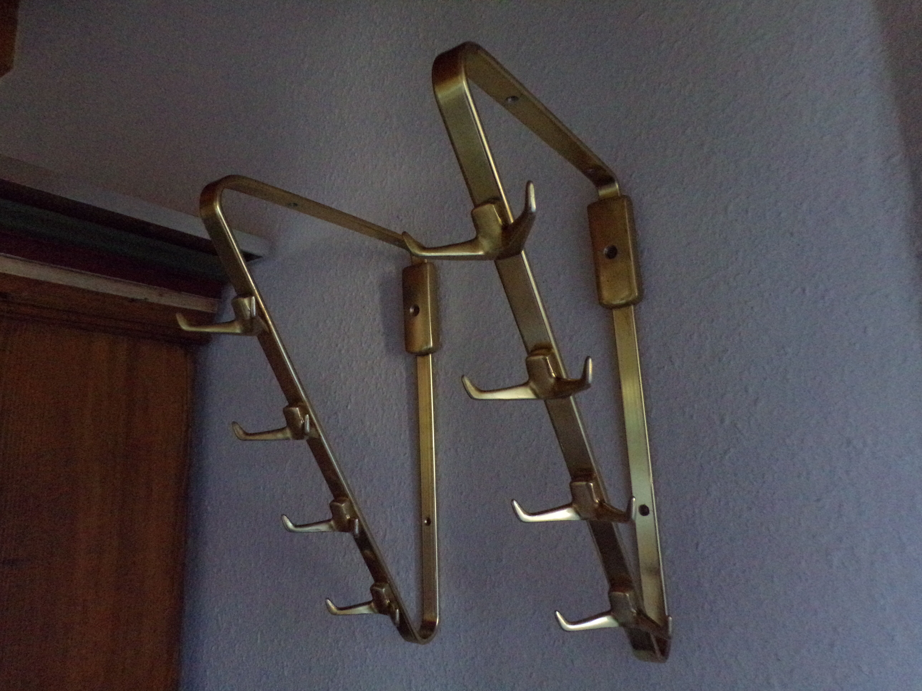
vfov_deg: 56.8
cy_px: 346
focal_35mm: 24
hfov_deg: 71.6
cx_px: 461
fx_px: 639
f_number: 3
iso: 800
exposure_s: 1/60
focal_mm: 4.3
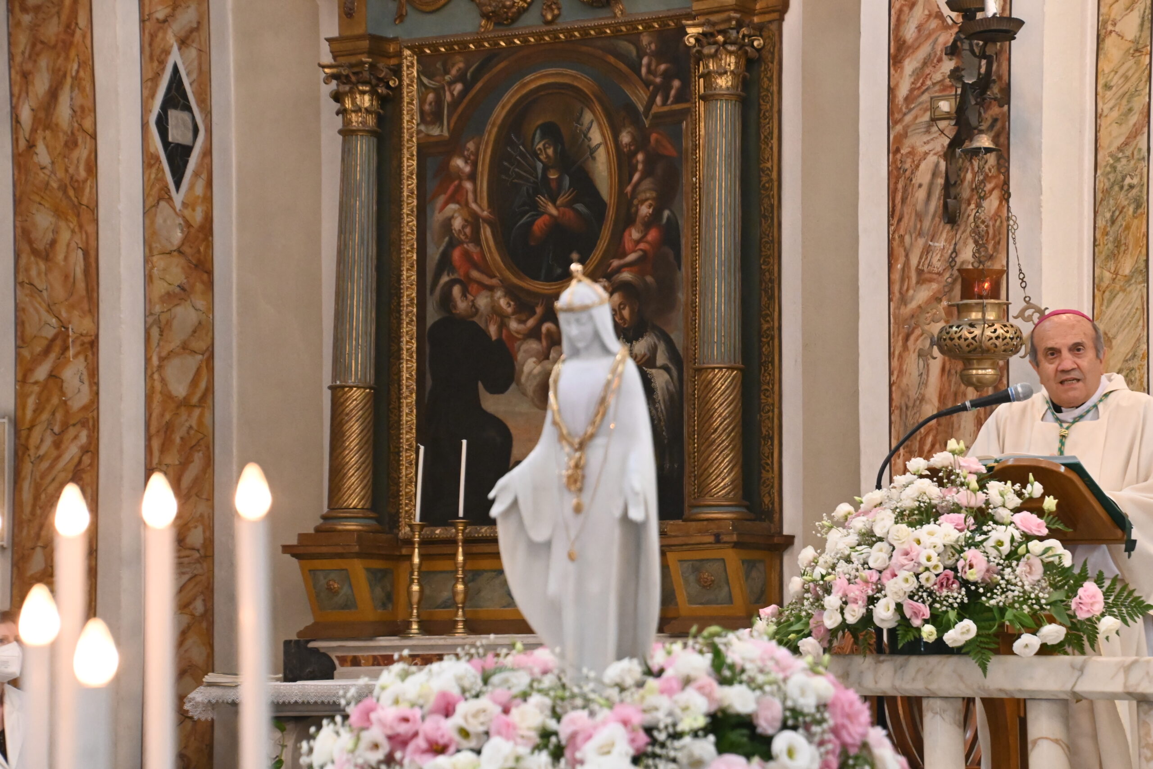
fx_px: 3747
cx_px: 576
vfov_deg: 11.7
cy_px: 384
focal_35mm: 117
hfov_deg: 17.5
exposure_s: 1/60
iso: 5600
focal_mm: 78
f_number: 5.3
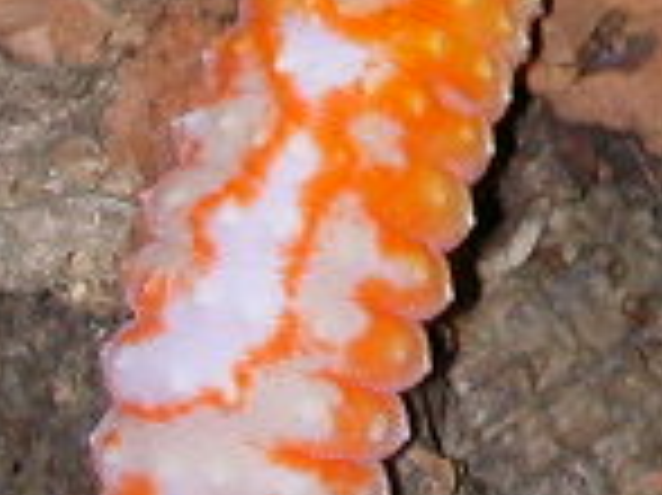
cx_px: 1202
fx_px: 5331
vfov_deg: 5.3
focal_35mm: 279
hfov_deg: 6.9
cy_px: -153
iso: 100
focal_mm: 9.7
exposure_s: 1/59.9
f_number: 5.9
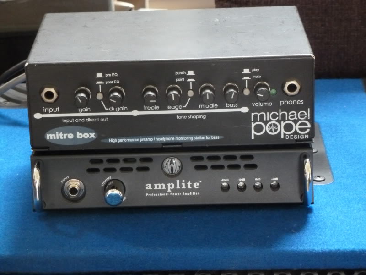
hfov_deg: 16.3
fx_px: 1279
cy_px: 138
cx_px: 183
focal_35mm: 121
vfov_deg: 12.2
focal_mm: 21.7
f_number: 5.1
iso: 800
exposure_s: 1/2
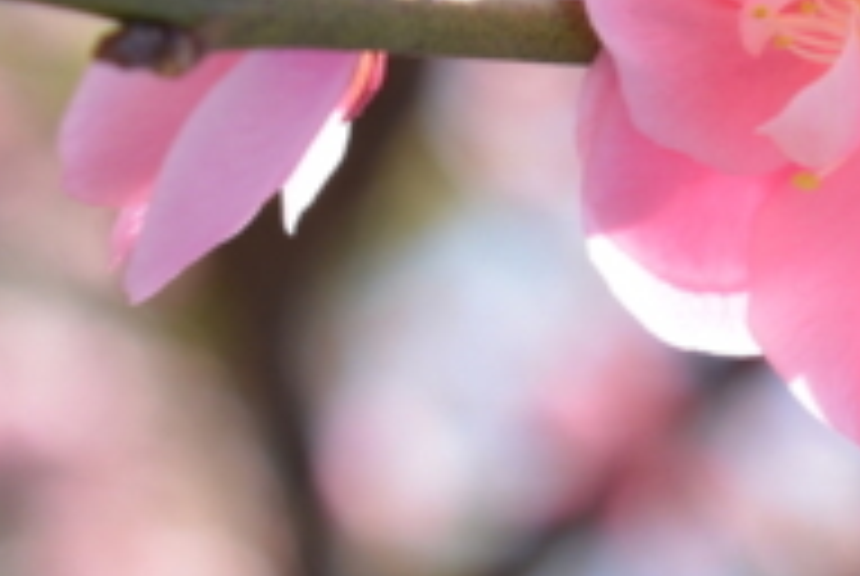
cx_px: 919
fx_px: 4498
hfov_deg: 10.8
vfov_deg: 7.3
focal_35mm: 188
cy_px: -18
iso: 400
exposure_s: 1/250
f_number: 8
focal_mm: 40
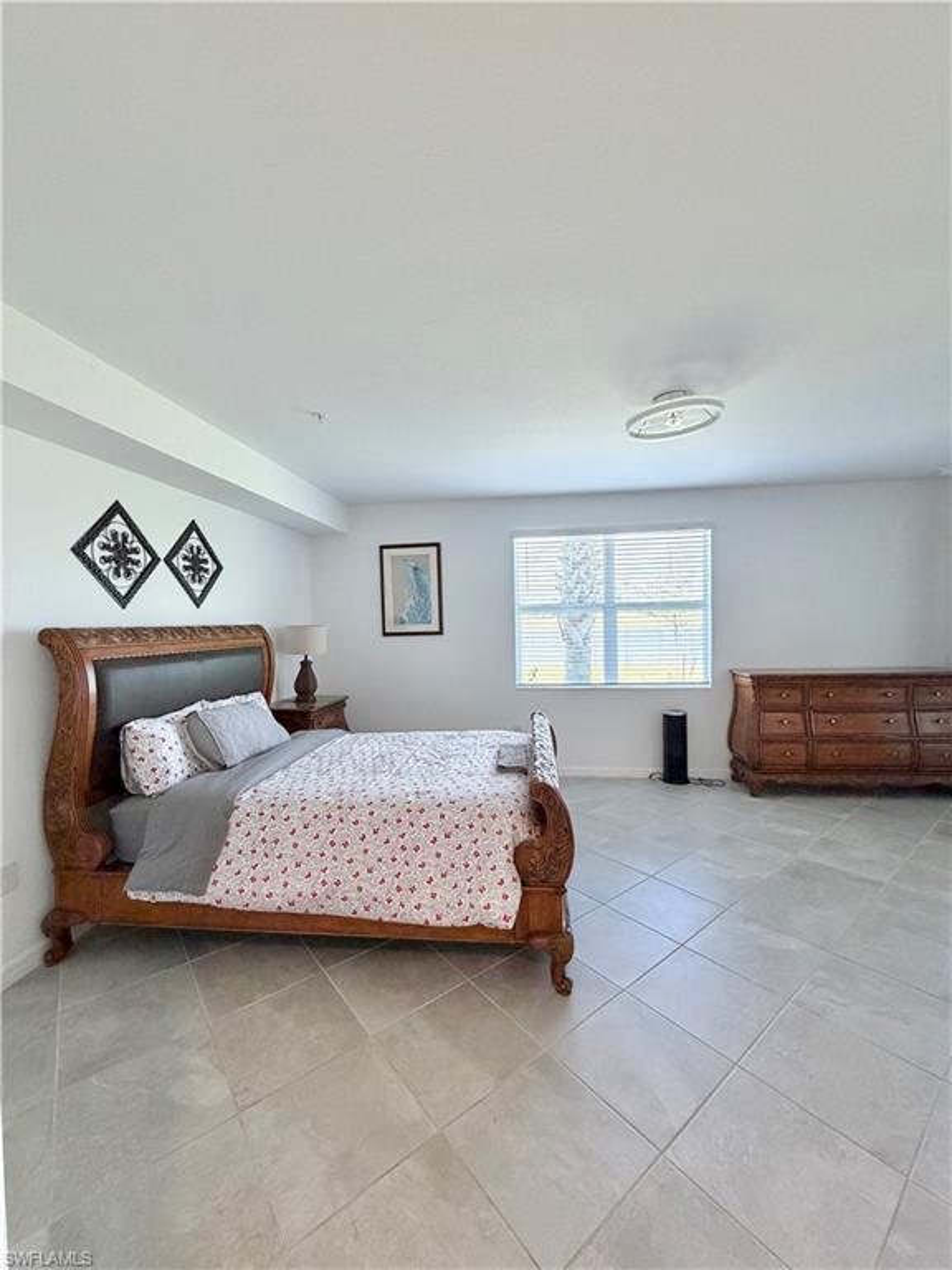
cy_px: 635
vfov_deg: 102.1
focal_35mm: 14
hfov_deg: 85.7
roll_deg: +1.3
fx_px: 513
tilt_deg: -0.8
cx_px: 476
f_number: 2.2
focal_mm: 2.22
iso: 250
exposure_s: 1/120
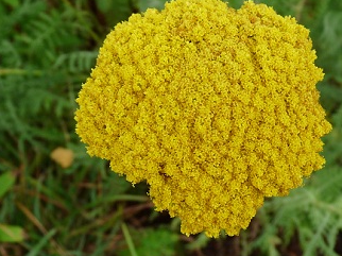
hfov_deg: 36.8
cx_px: 195
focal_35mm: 52
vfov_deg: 28.0
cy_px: 114
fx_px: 513
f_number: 3.2
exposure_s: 1/100
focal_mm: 4.8
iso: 100
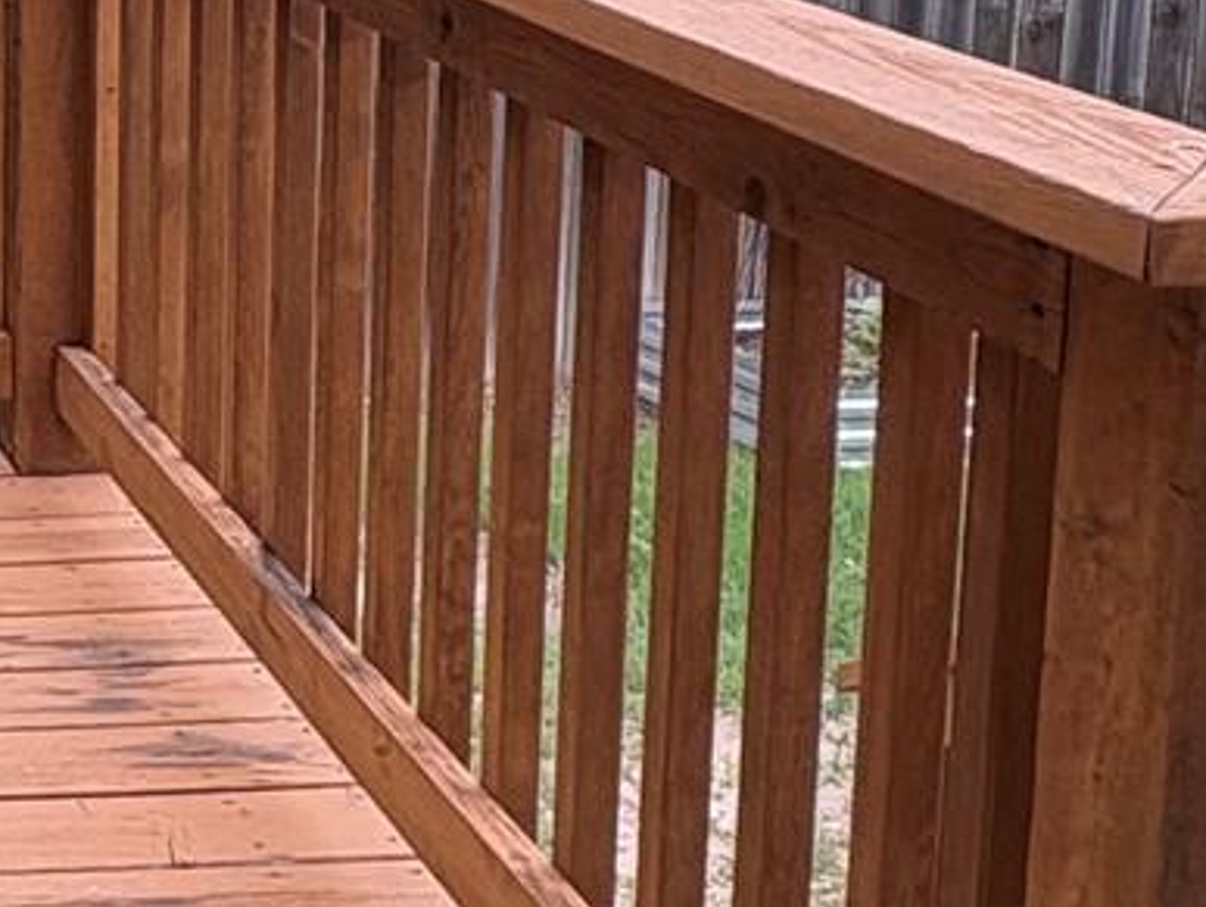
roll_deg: +2.7
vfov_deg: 19.1
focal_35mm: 74
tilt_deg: -8.9
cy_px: -87
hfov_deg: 20.9
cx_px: -751
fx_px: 2581
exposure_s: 1/270
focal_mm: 2.22
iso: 64
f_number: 2.2
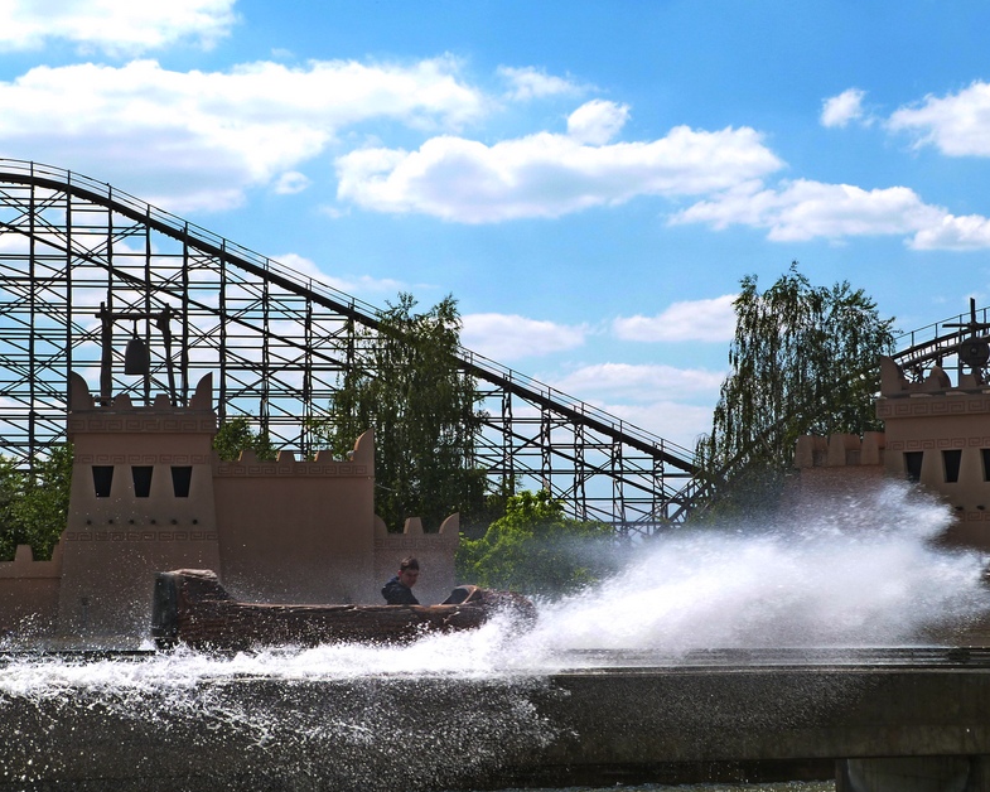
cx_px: 542
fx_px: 2549
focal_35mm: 87
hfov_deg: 22.0
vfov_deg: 17.7
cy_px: 433
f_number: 5.6
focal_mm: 12.6
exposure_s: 1/500
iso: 160
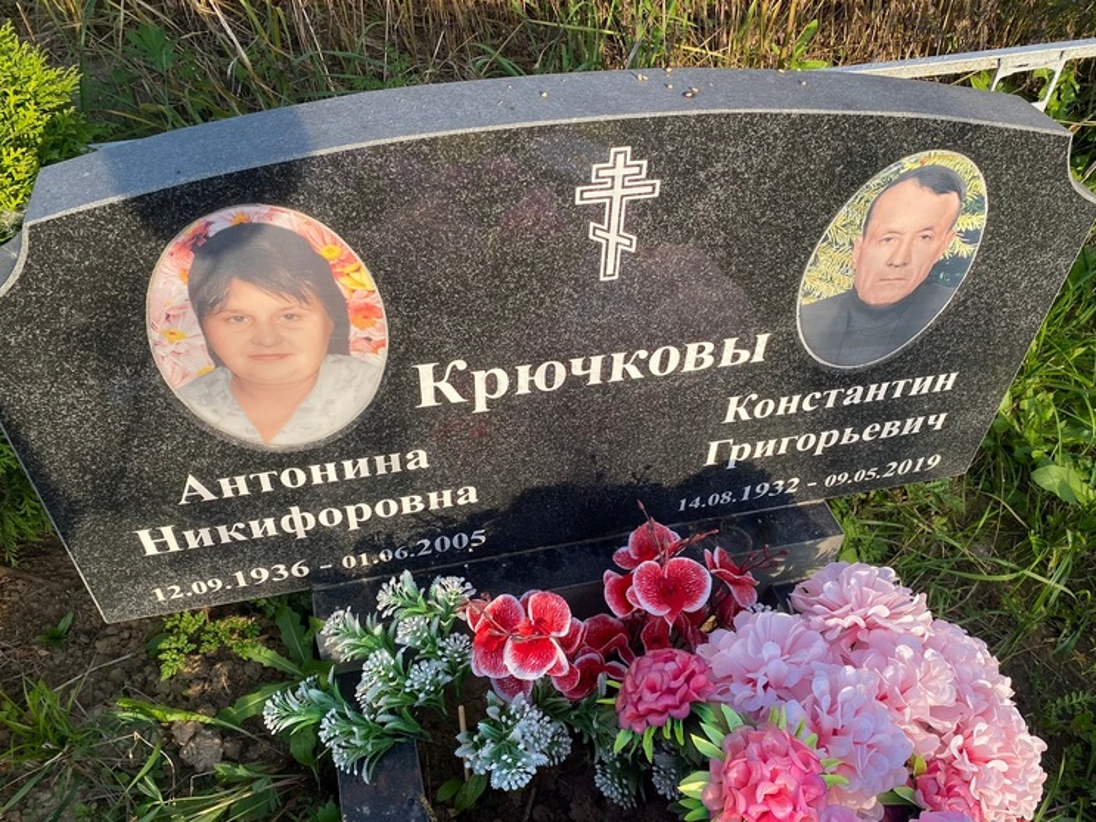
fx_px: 886
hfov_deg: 63.4
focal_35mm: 28
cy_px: 437
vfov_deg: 49.7
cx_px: 563
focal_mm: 4.25
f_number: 1.8
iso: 32
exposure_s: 1/845
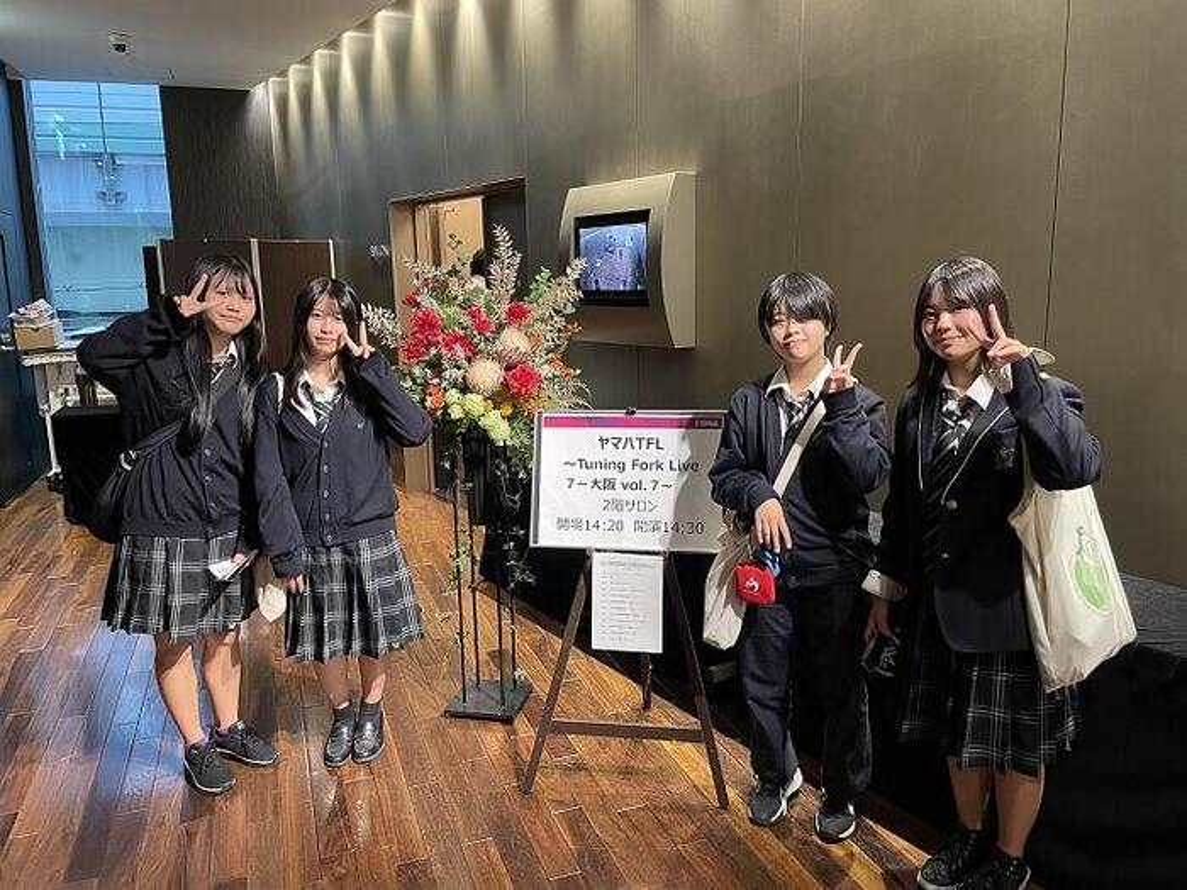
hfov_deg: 67.3
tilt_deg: -9.8
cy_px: 445
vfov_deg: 53.1
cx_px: 594
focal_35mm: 26
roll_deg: +1.2
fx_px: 892
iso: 250
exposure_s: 1/60
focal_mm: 4.2
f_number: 1.6
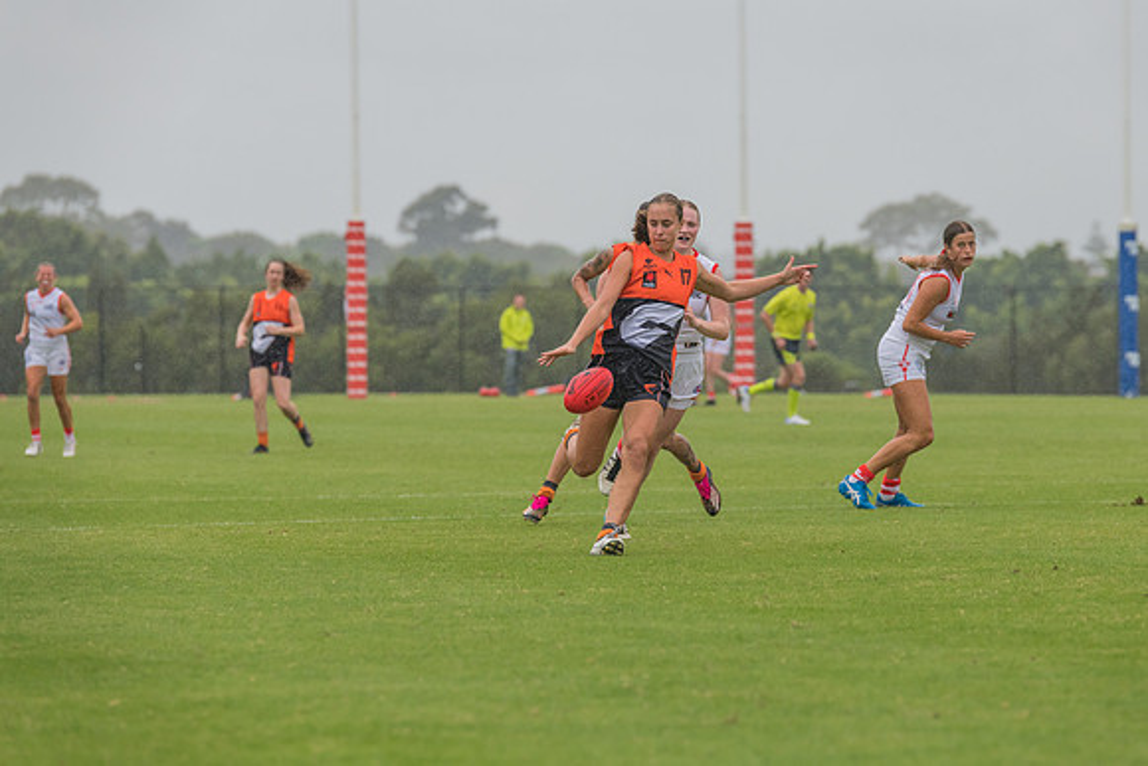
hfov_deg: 6.3
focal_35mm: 327
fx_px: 10442
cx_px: 624
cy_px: 352
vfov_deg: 4.2
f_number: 7.1
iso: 800
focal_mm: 300
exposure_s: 1/1600
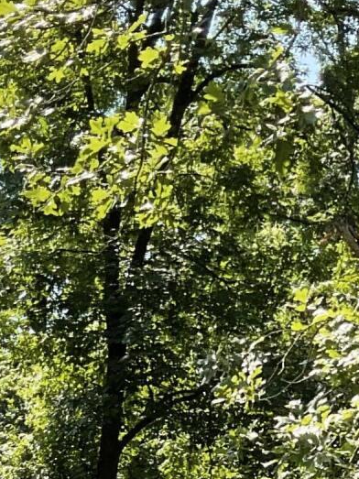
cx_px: 71
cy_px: 824
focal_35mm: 111
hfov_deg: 13.3
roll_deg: +1.9
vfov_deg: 15.6
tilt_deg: -11.0
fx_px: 1536
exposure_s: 1/412
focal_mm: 3
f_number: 1.8
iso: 16
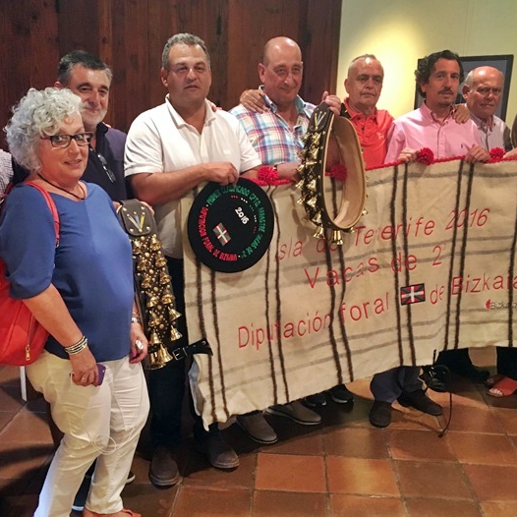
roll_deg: -1.3
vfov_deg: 42.8
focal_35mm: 39
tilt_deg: -14.6
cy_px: 281
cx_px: 272
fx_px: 659
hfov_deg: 42.8
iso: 200
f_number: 2.2
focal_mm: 4.15
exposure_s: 1/17
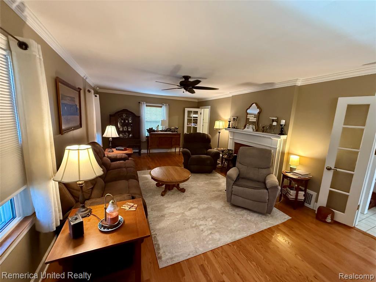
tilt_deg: -8.1
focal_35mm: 14
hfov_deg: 102.1
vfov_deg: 85.7
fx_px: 152
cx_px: 188
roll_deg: -1.8
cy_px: 141
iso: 800
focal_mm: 2.22
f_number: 2.2
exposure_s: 1/60
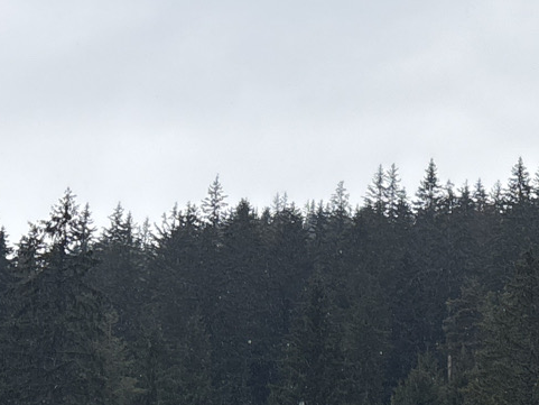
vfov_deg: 13.6
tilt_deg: +25.6
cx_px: 772
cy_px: 375
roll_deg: +5.3
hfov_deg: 16.8
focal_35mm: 108
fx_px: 1682
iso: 50
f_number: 1.6
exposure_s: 1/1587
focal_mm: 5.96
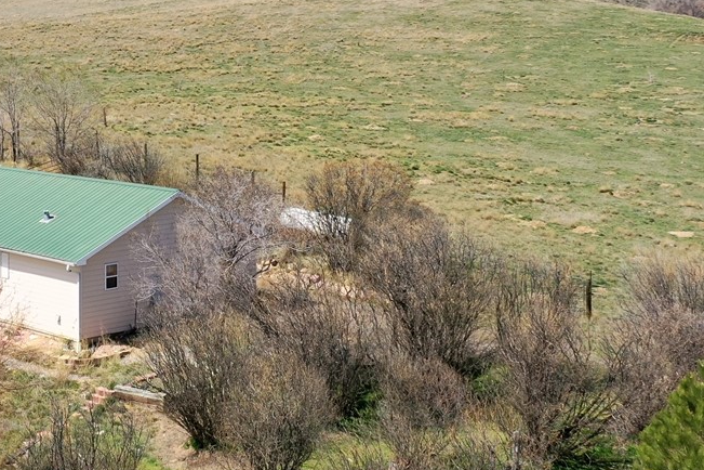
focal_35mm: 73
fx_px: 1427
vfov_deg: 18.6
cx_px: 82
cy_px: 177
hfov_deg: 26.8
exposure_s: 1/500
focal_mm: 10.26
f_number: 5.6
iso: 100
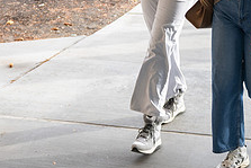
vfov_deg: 16.5
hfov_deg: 25.7
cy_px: -65
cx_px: 210
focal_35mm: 77
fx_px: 537
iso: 250
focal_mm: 24
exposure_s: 1/640
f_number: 3.2
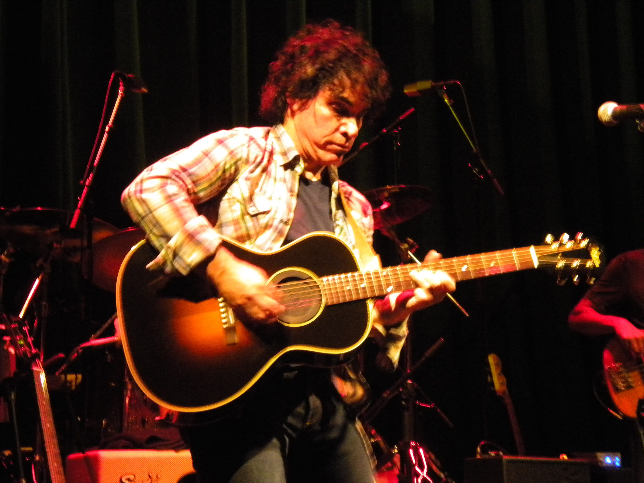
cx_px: 322
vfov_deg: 18.7
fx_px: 1470
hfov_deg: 24.7
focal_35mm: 79
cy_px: 242
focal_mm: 14.3
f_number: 5.1
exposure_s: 1/12.5
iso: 800
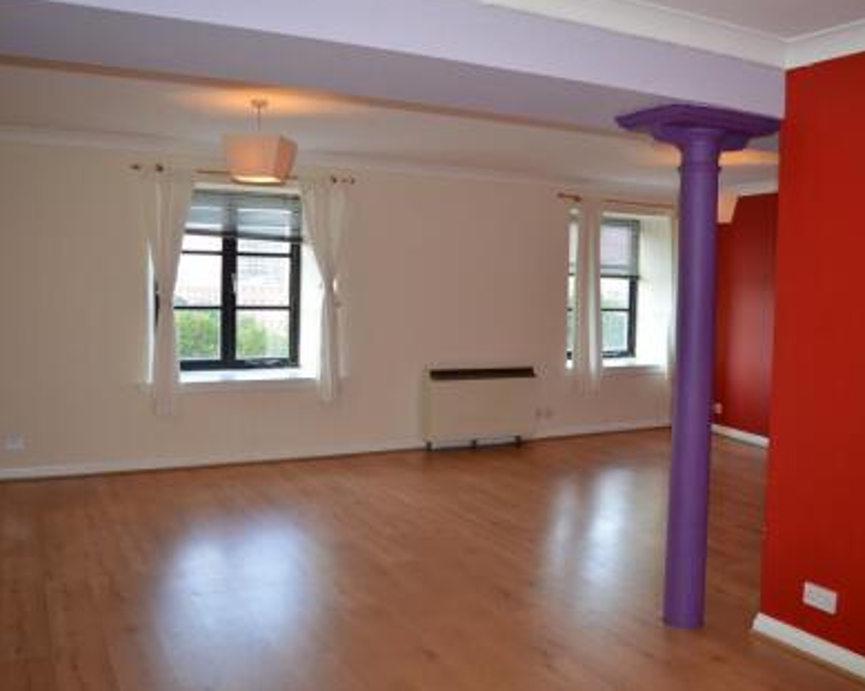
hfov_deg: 57.0
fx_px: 793
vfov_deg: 47.1
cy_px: 341
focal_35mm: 31
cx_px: 489
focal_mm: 18
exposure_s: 1/200
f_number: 3.5
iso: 320
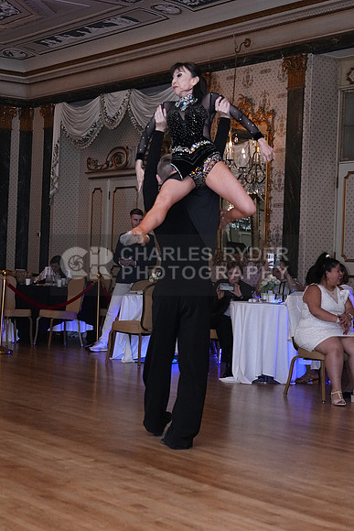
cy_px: 266
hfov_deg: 19.7
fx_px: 1017
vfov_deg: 29.2
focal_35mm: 69
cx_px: 177
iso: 5000
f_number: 4
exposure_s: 1/200
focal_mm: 46
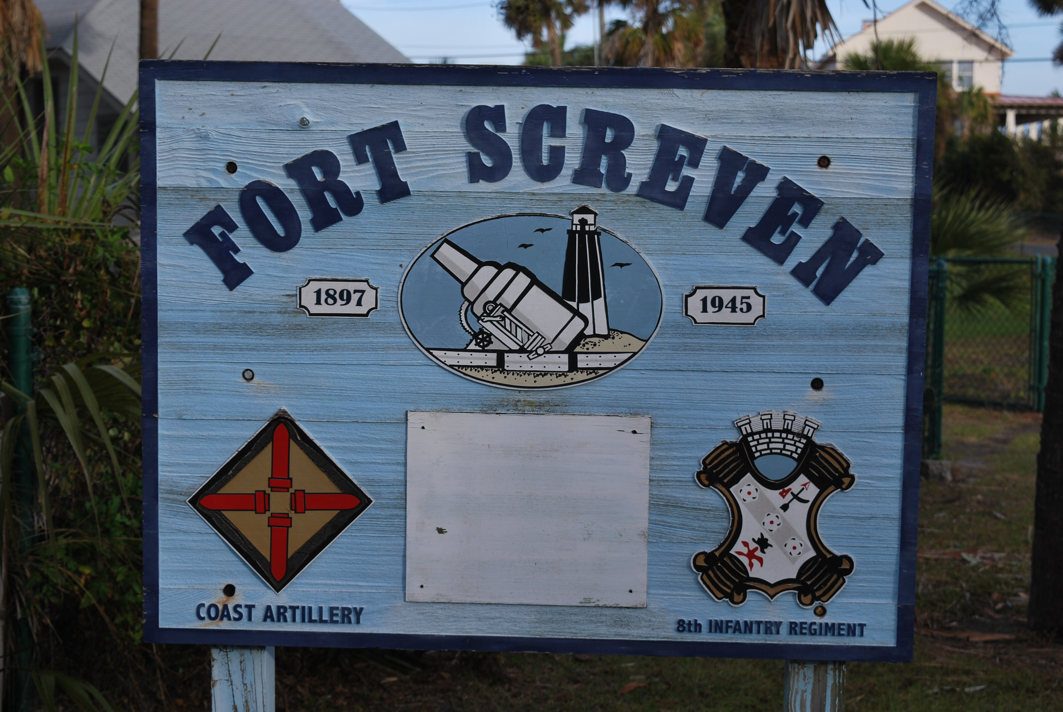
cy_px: 356
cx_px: 532
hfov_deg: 29.8
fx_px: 1996
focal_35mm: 68
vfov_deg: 20.2
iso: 100
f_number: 7.1
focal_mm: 45
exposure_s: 1/200
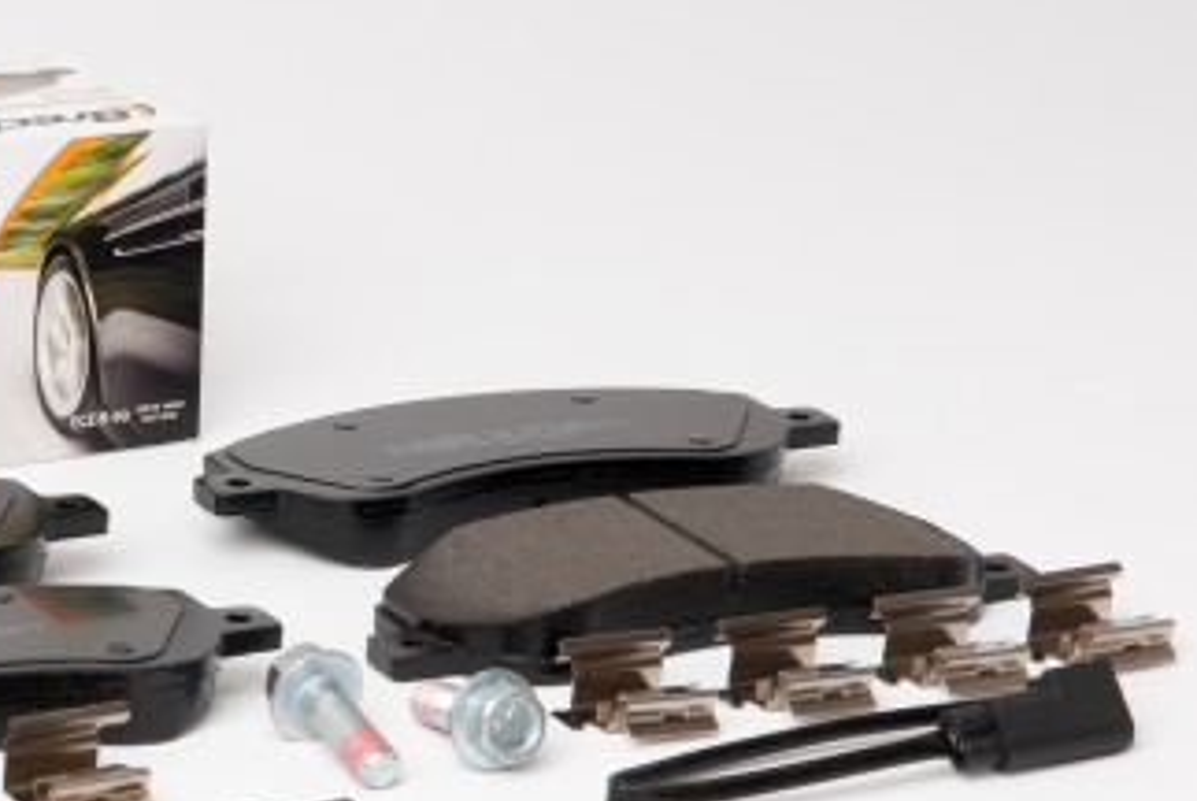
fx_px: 5558
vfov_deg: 8.2
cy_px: 464
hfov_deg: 12.2
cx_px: 170
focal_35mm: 167
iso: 100
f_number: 13
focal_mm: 60
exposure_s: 1/200
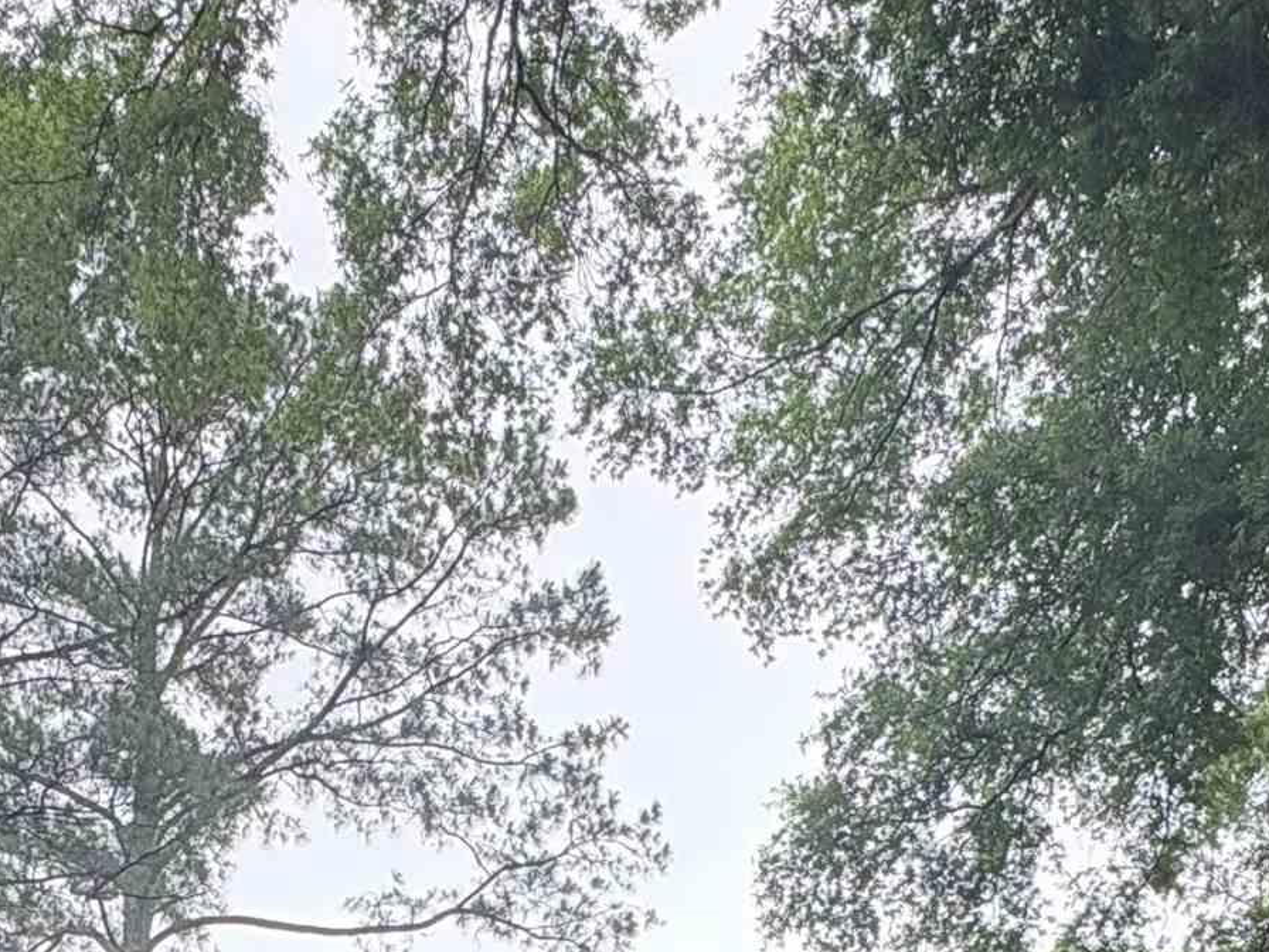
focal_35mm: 48
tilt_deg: +11.5
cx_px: 448
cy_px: 1371
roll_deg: +0.5
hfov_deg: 39.3
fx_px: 1760
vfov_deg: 24.5
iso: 80
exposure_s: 1/99
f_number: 2.2
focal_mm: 2.22
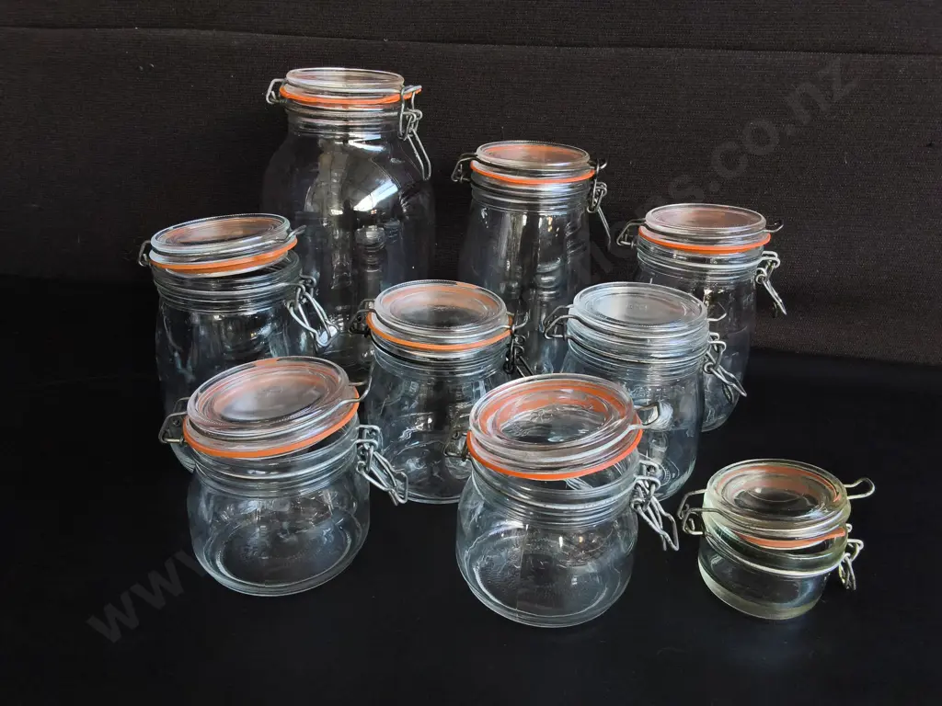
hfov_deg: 65.3
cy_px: 353
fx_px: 735
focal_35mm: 27
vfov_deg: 51.4
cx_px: 471
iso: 200
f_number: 2
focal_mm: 2.87
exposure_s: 1/100
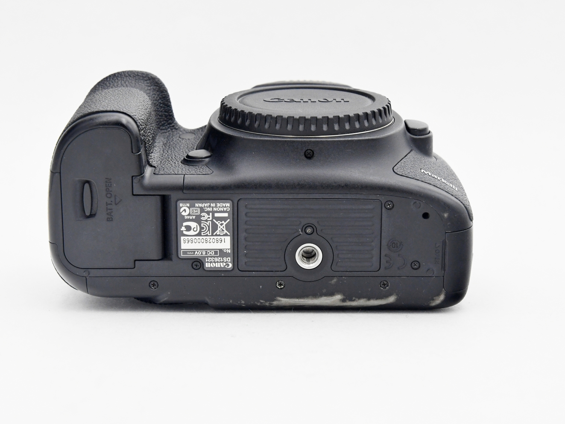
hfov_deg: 23.0
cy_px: 212
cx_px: 266
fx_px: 1388
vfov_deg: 17.4
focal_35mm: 85
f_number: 8
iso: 1600
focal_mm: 52
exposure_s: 1/200
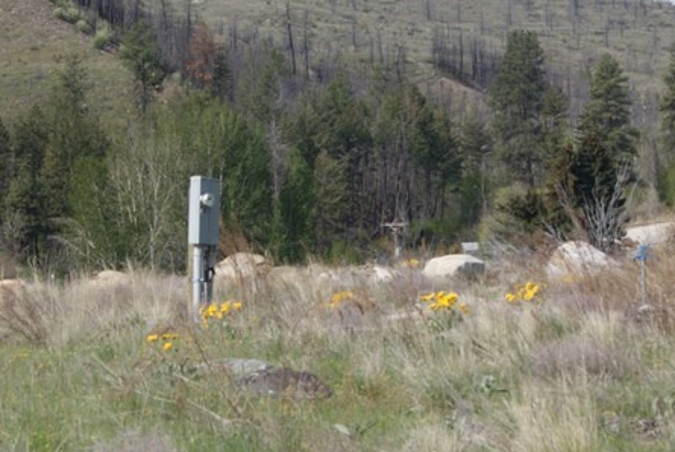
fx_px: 2741
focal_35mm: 146
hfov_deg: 14.0
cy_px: 234
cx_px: 389
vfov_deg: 9.4
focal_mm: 40
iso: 100
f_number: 13
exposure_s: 1/125
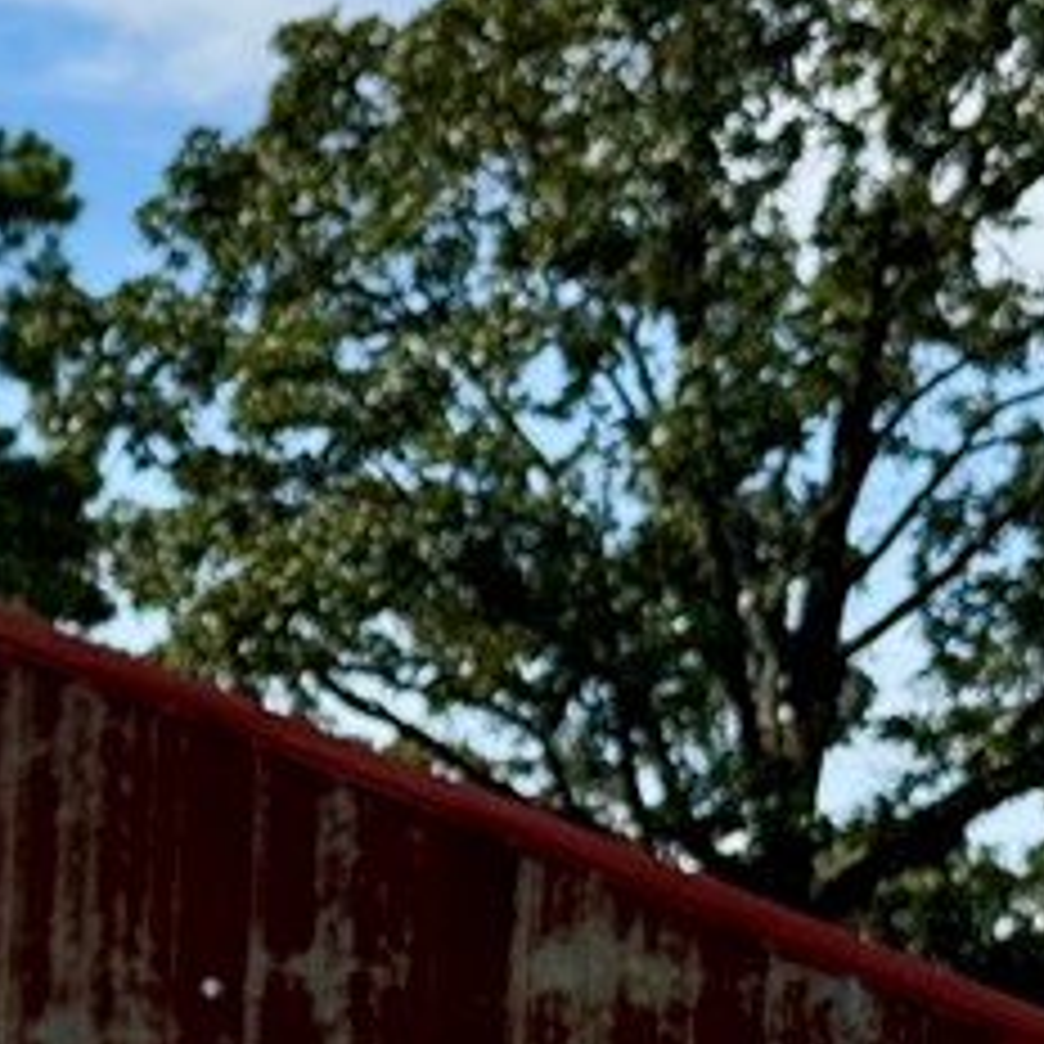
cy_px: 954
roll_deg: -2.8
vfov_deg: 9.3
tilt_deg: +2.0
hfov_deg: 9.1
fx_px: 6381
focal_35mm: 187
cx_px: -522
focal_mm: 6.76
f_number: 1.78
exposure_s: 1/10526
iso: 64
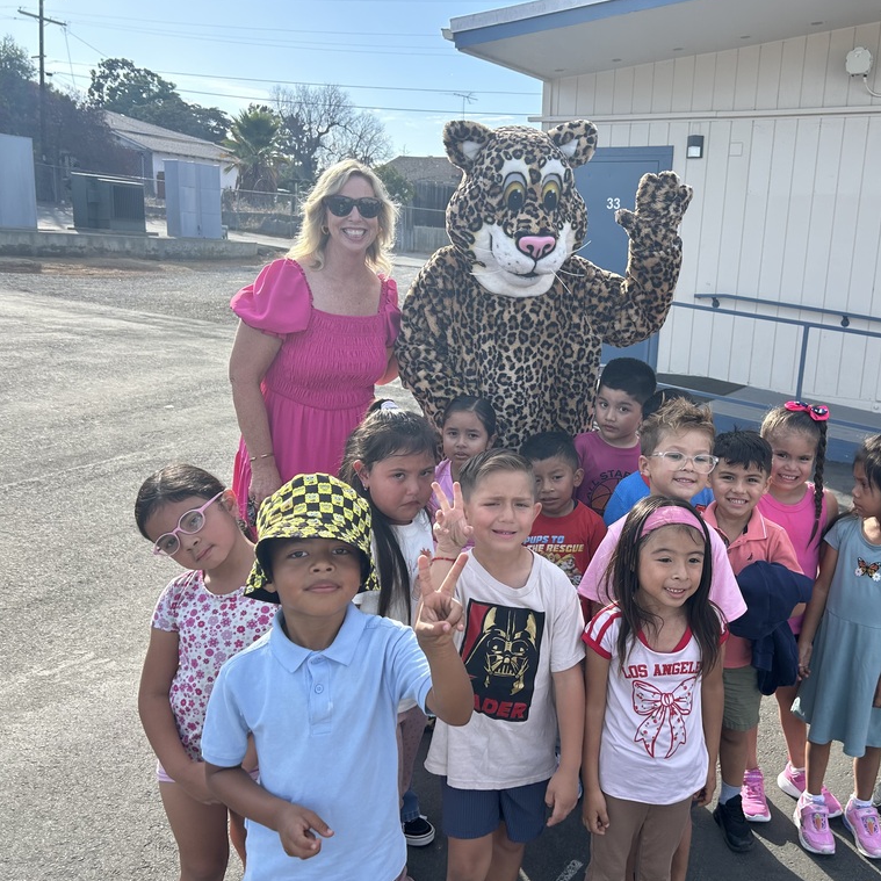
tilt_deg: -12.8
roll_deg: -2.2
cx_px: 555
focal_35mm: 31
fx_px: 893
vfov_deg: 52.5
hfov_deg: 51.9
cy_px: 439
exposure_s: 1/1412
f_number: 1.5
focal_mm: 5.7
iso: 50
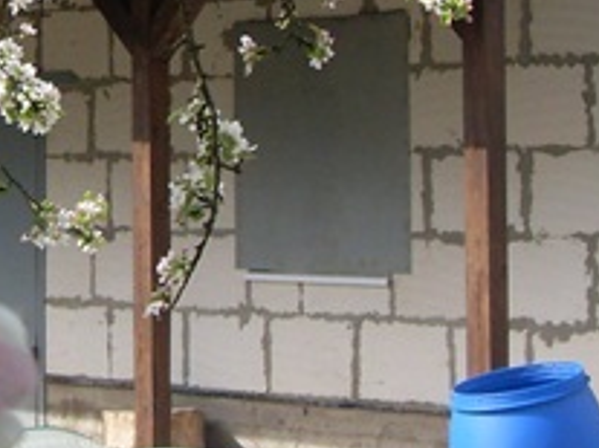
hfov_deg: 13.8
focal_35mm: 143
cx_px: 362
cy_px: -130
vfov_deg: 10.2
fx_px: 2473
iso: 80
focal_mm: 6.3
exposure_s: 1/180
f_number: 7
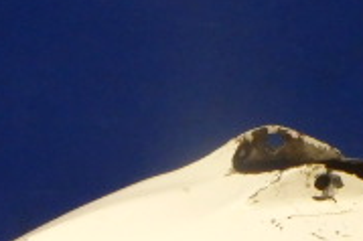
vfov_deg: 11.9
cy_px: 458
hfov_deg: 19.6
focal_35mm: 104
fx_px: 1048
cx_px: 231
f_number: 3.9
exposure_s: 1/100
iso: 800
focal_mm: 5
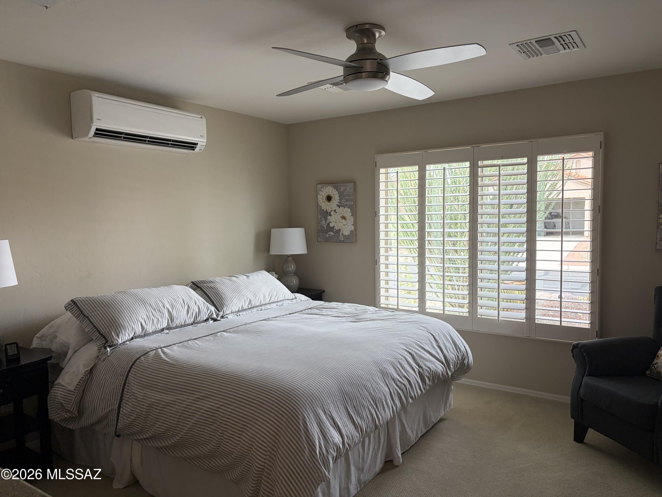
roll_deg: +1.4
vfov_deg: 53.1
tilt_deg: -4.0
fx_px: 497
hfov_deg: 67.3
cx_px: 331
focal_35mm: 26
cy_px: 248
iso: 80
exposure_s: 1/139
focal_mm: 5.96
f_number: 1.6
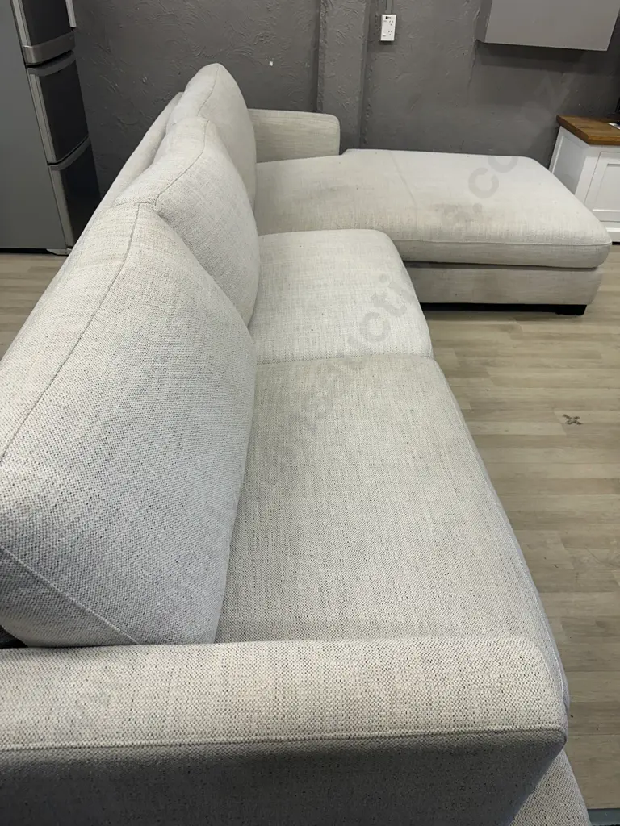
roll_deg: -2.9
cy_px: 413
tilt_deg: -37.5
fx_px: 573
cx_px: 310
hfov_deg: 56.8
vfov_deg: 71.6
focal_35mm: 24
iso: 80
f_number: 1.78
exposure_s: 1/100
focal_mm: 6.86
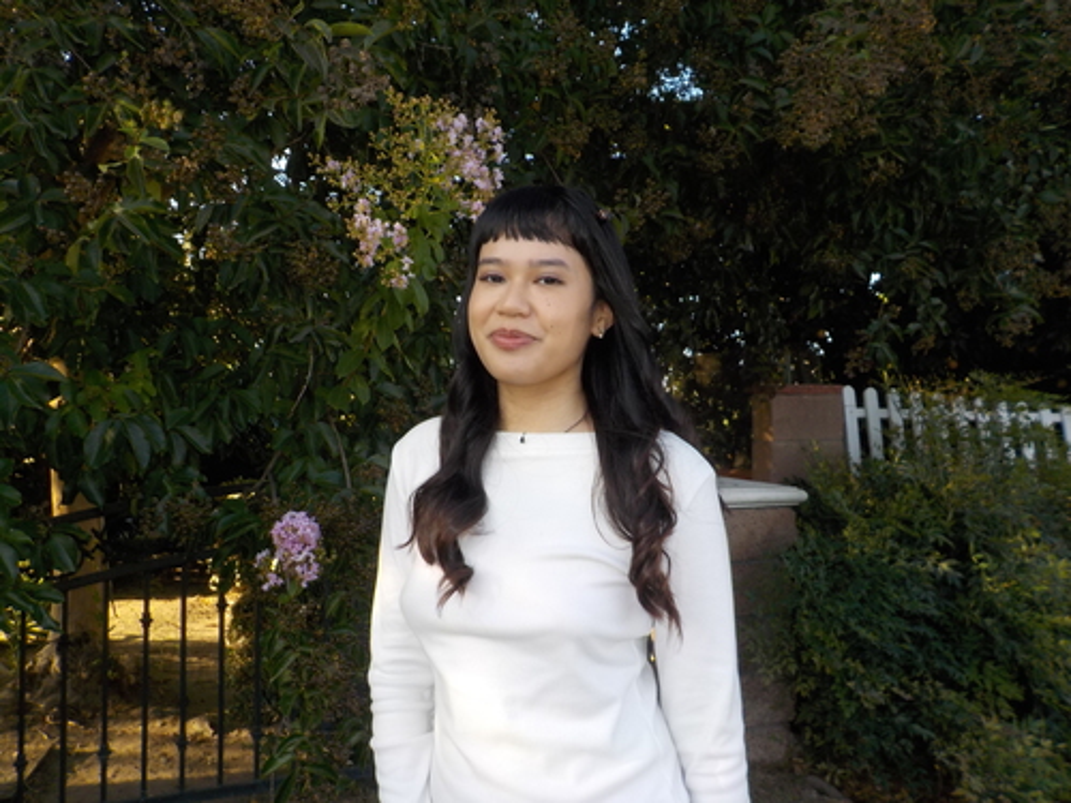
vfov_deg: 46.8
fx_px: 928
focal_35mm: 30
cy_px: 402
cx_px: 536
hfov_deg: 60.0
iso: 125
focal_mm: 4.1
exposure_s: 1/200
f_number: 3.3
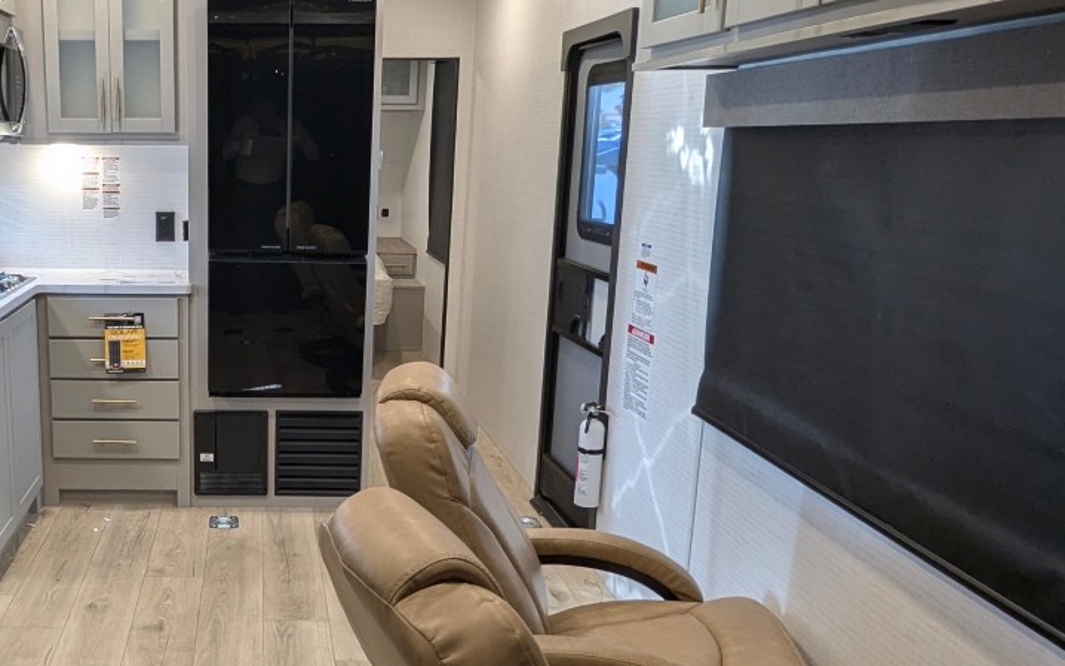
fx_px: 958
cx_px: 240
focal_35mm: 33
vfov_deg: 38.3
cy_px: 356
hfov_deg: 54.8
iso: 40
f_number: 2.2
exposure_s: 1/26
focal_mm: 2.35
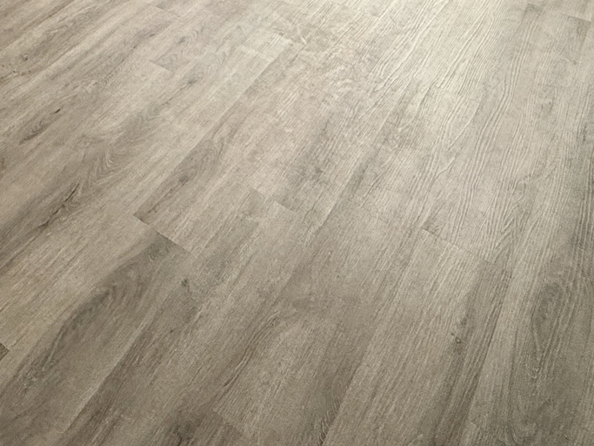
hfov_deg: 40.7
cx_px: 38
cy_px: -160
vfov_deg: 27.5
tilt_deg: -18.4
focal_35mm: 42
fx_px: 721
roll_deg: +3.4
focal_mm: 2.22
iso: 100
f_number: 2.2
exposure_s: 1/120
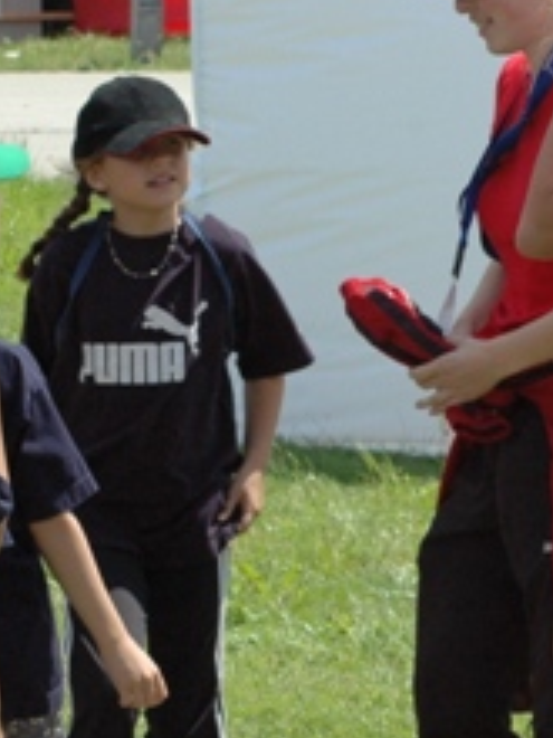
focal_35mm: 327
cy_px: 510
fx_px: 6965
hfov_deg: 4.5
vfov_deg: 6.1
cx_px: 345
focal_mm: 78
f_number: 11
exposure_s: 1/500
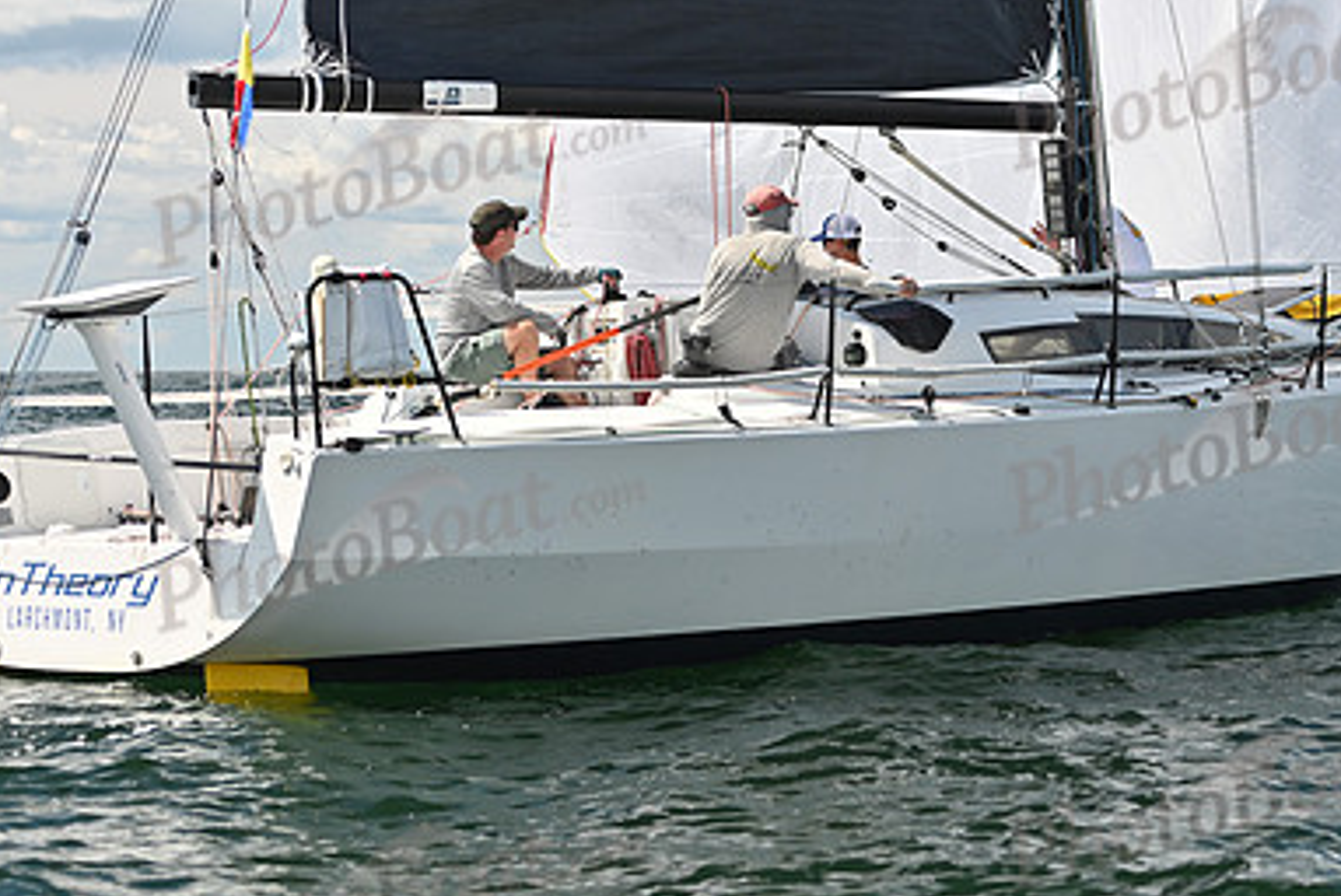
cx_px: 830
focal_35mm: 106
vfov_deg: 12.9
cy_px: 310
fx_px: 3951
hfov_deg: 19.2
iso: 250
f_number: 3.2
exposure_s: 1/2000
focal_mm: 70
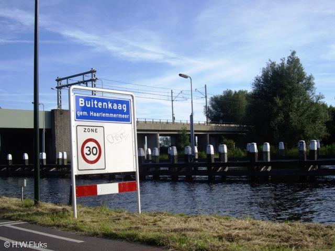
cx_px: 168
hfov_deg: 49.0
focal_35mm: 38
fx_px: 368
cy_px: 126
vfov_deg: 37.7
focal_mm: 7.9
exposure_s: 1/100
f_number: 8
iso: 64
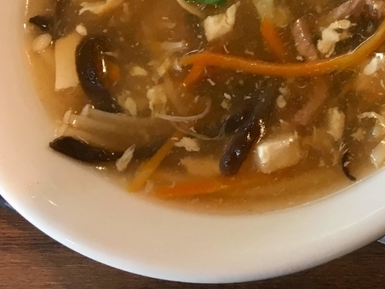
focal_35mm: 77
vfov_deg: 17.8
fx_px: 856
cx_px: 503
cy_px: -91
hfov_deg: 22.6
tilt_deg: -64.5
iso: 50
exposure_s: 1/30
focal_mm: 4.15
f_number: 2.2
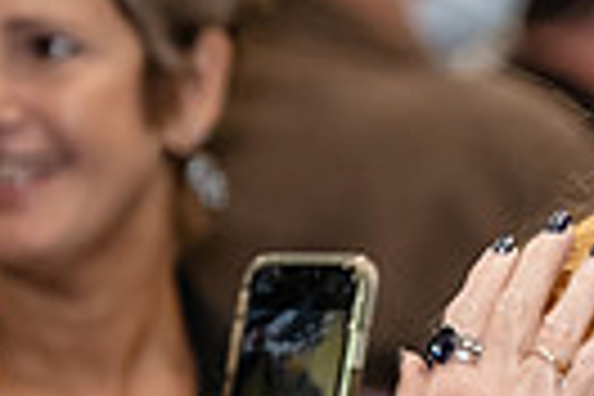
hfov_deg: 3.0
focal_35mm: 679
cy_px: 250
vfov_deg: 2.0
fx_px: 11203
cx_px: 1066
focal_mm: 155
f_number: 3.2
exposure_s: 1/200
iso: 2500
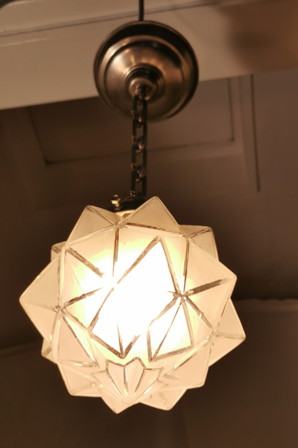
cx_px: 129
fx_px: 646
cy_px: 222
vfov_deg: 38.2
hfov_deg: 26.0
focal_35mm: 52
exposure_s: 1/400
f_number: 1.8
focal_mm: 5.58
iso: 50
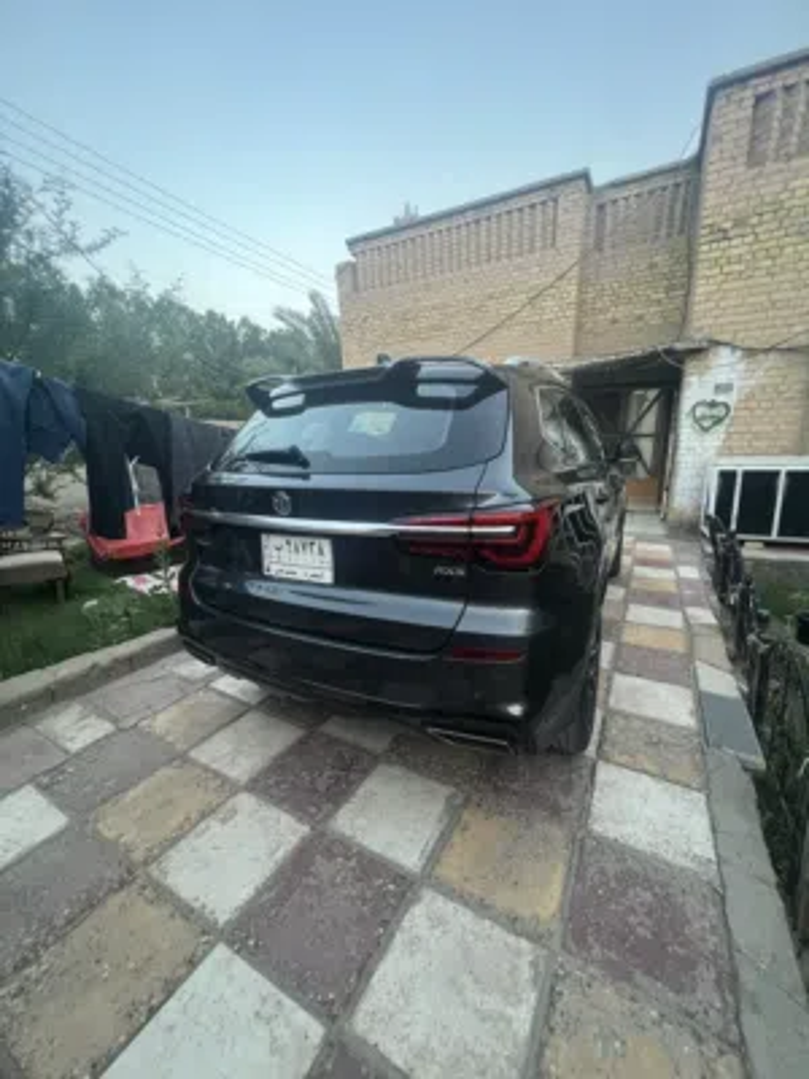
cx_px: 404
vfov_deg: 106.2
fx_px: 405
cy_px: 540
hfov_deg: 89.9
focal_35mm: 13
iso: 250
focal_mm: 1.57
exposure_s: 1/66
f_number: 1.8
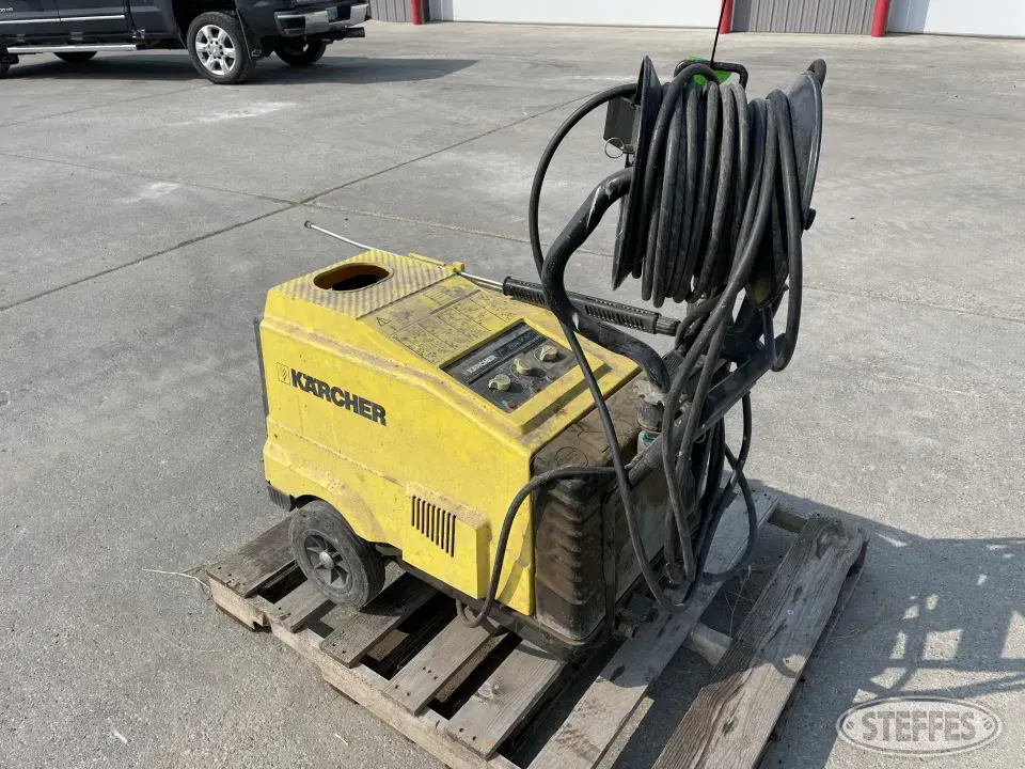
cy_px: 384
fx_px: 770
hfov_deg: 67.3
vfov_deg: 53.1
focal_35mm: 26
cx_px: 512
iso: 32
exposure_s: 1/4202
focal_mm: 5.1
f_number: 1.6
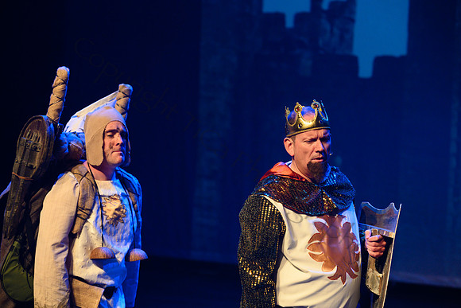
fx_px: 1601
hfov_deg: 16.4
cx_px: 230
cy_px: 154
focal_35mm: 125
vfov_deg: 11.0
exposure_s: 1/80
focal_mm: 125
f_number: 3.5
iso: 1250
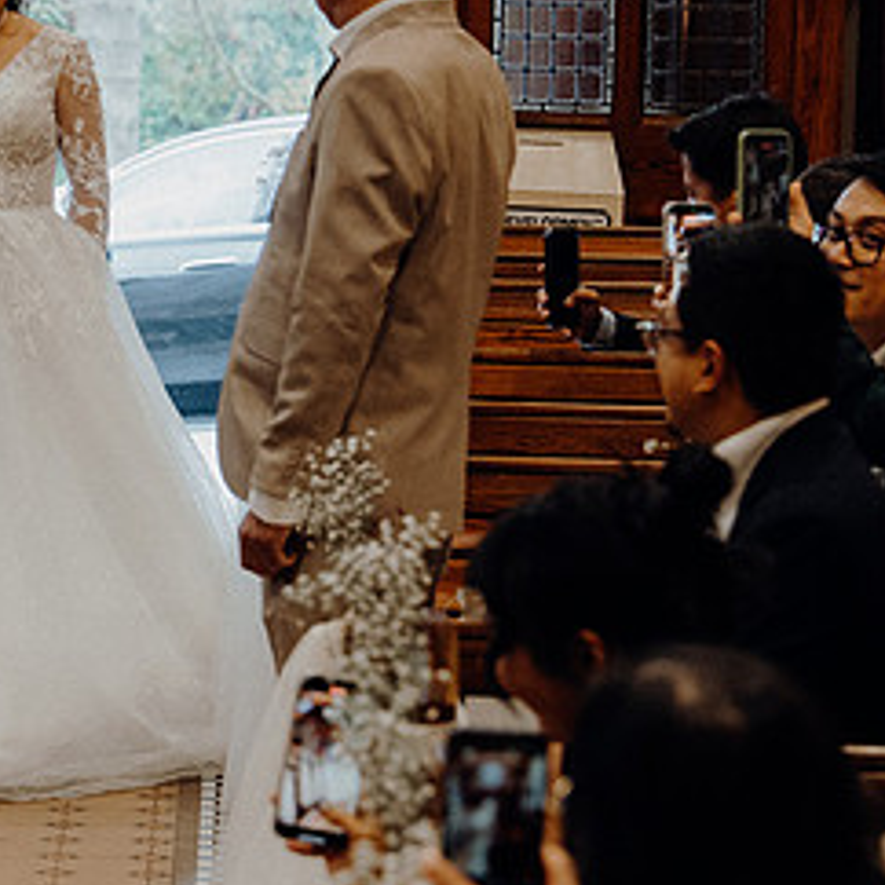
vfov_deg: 8.2
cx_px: 143
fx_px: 6190
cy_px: 251
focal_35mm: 214
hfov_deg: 8.2
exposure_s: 1/160
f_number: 3.5
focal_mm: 70
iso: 1600
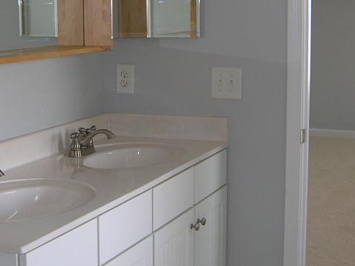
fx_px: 749
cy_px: 126
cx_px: 112
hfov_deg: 26.5
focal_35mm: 73
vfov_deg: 20.2
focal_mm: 5.7
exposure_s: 1/30
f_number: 2.9
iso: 50
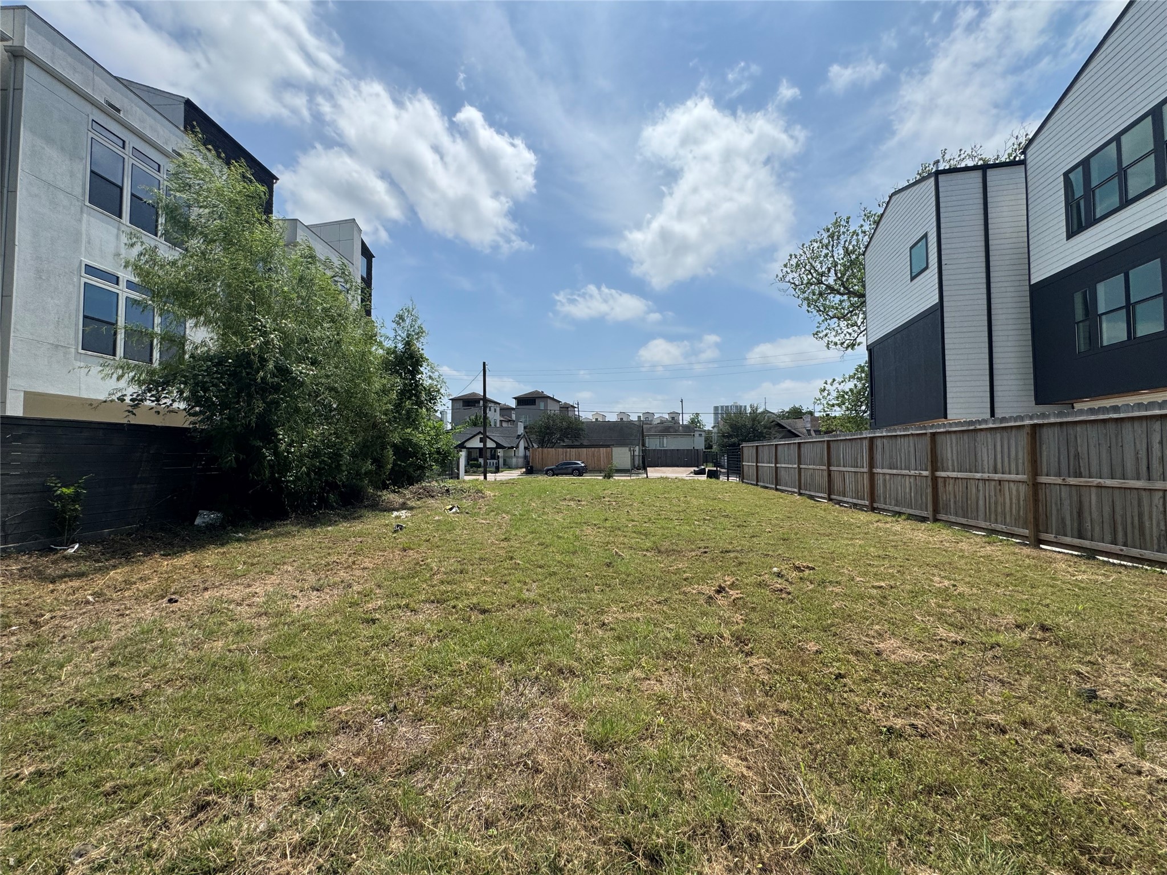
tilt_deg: +4.0
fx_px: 472
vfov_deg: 85.7
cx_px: 584
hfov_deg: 102.1
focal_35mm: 14
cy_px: 438
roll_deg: +0.1
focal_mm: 2.22
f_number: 2.2
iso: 50
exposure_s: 1/3106
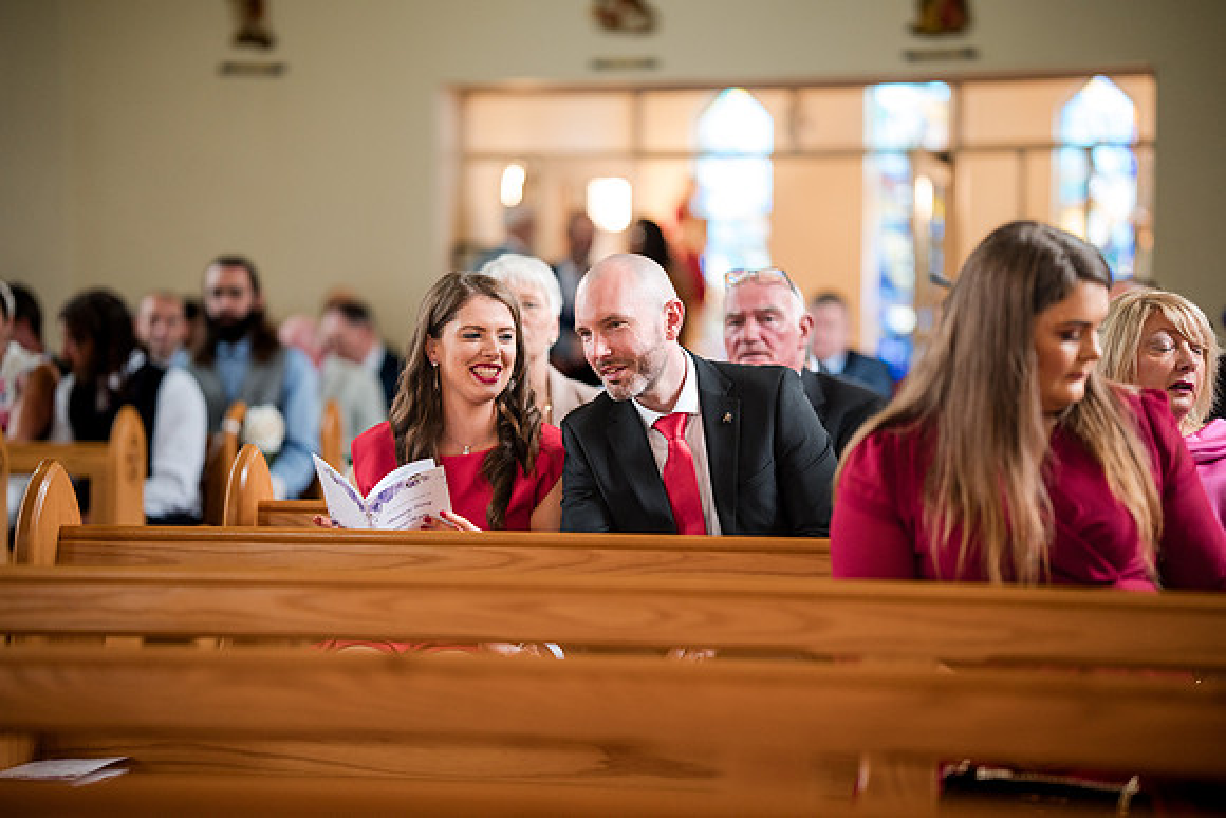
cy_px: 409
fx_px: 2895
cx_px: 613
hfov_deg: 23.9
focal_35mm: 85
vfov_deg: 16.1
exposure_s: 1/500
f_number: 1.4
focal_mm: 85
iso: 1250
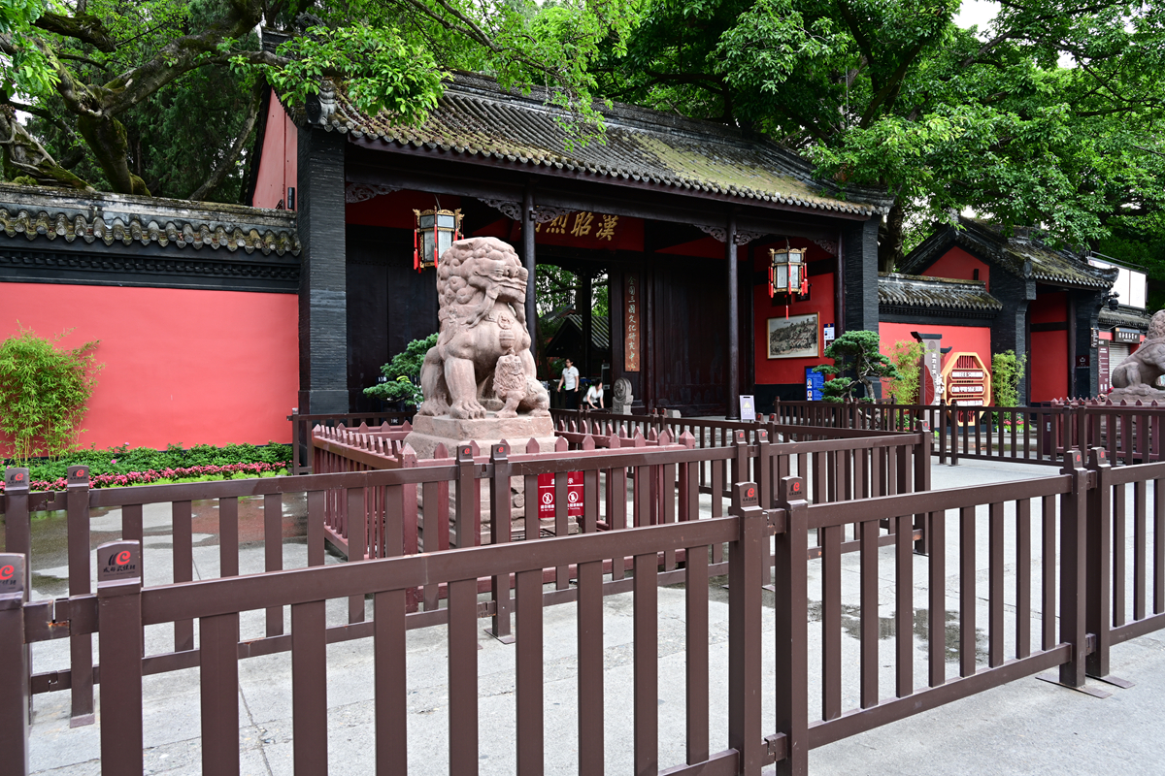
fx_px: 777
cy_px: 388
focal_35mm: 24
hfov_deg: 73.7
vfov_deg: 53.1
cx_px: 582
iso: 100
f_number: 8
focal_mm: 24
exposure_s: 1/15
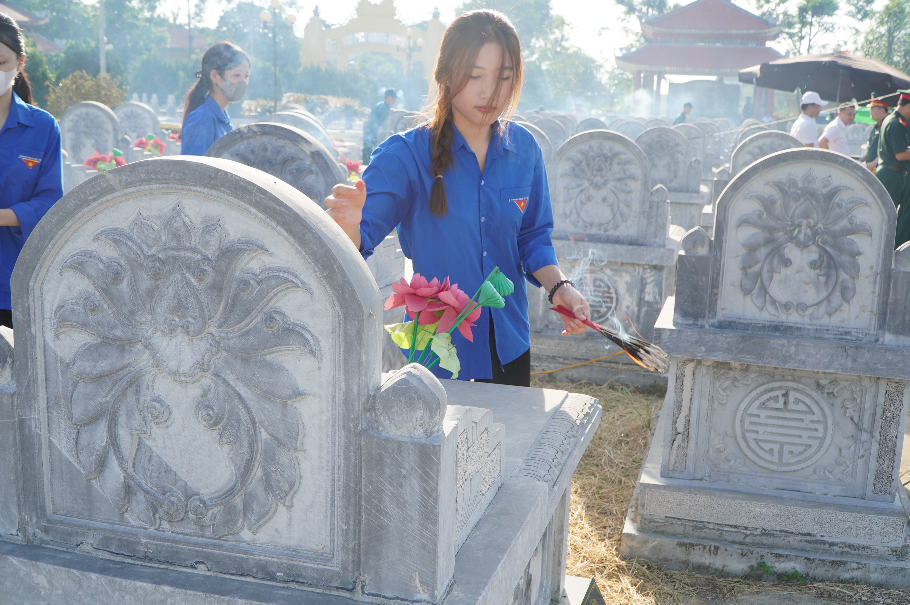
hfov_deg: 53.2
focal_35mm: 36
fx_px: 909
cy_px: 302
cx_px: 455
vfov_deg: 36.8
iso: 100
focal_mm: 24
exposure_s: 1/160
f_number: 6.3
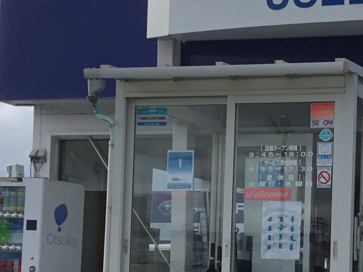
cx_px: 377
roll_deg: -2.4
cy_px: 226
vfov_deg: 14.4
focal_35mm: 102
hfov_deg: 18.7
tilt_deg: +3.6
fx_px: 1070
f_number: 2.4
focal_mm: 3.3
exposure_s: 1/637
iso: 25
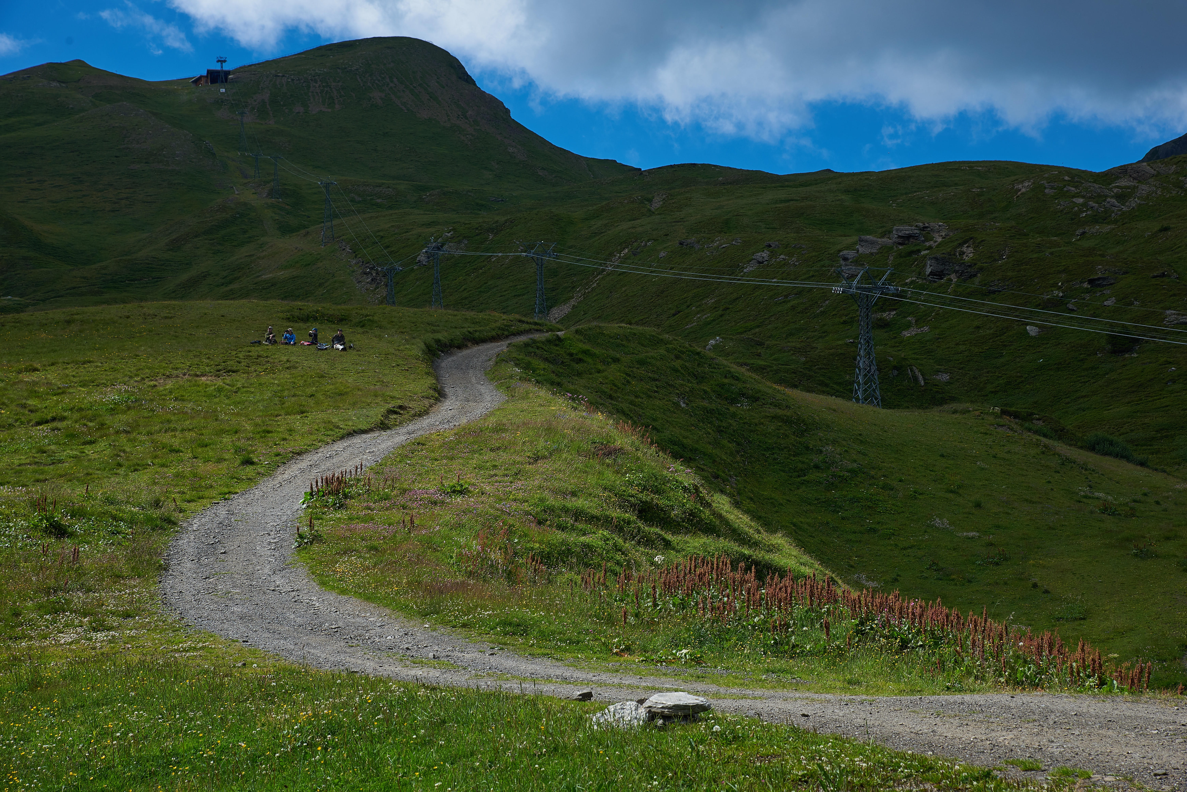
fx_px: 1847
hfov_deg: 35.6
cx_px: 594
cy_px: 396
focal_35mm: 56
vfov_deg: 24.2
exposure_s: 1/250
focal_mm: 56
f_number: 11
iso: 100
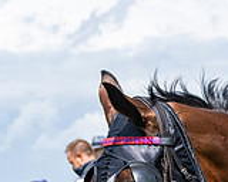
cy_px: 210
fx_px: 2051
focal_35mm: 304
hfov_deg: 6.2
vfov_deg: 5.1
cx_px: 412
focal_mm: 70
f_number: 9
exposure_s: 1/3200
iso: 800
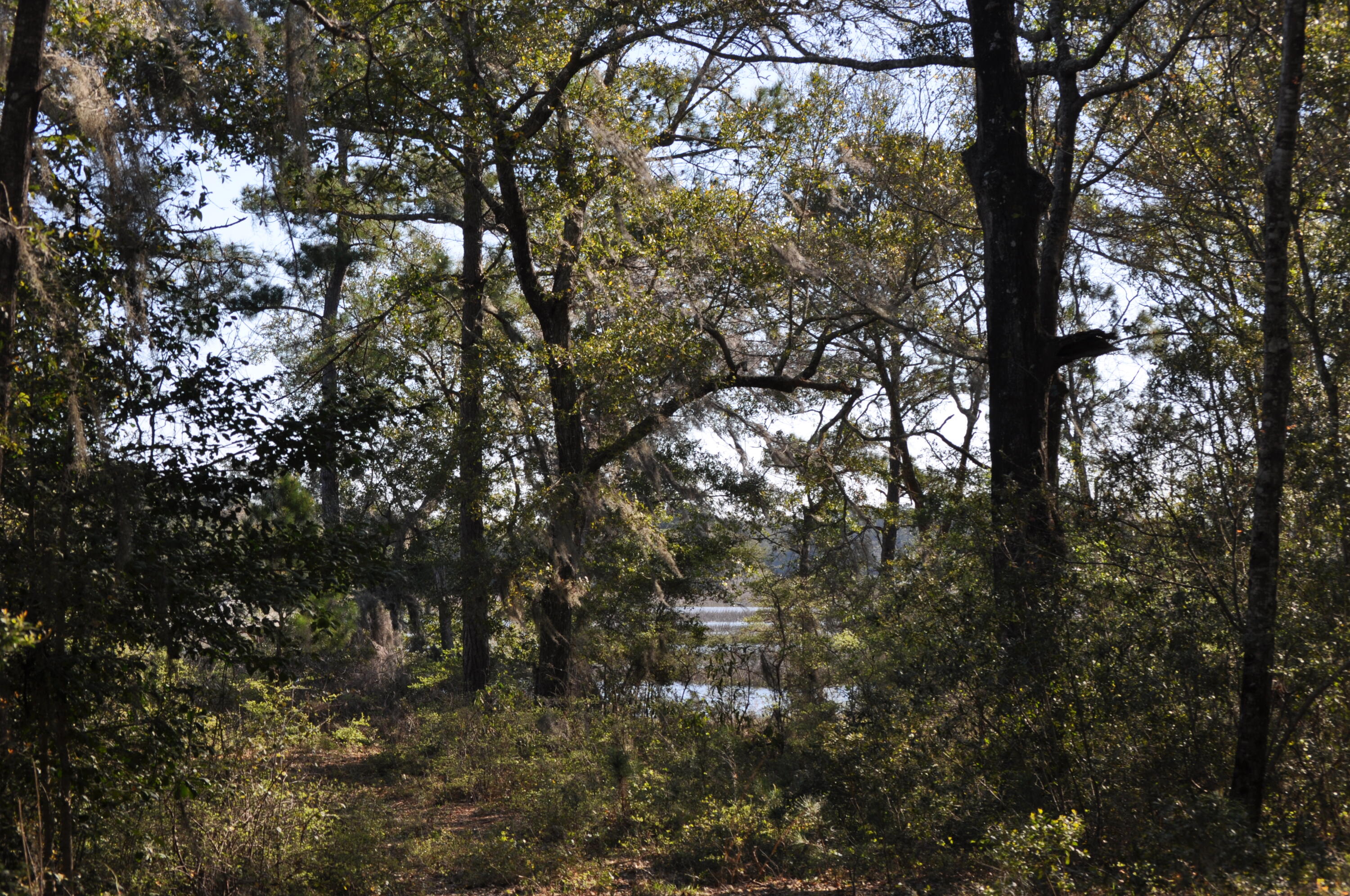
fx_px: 3090
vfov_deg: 16.5
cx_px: 675
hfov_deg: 24.6
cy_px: 448
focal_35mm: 82
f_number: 7.1
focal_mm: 55
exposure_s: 1/200
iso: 200
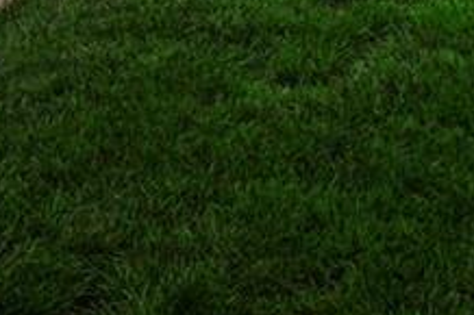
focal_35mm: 75
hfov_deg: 26.7
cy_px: -314
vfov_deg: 14.9
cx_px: 352
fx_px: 987
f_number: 4.5
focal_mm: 16
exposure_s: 1/250
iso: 100
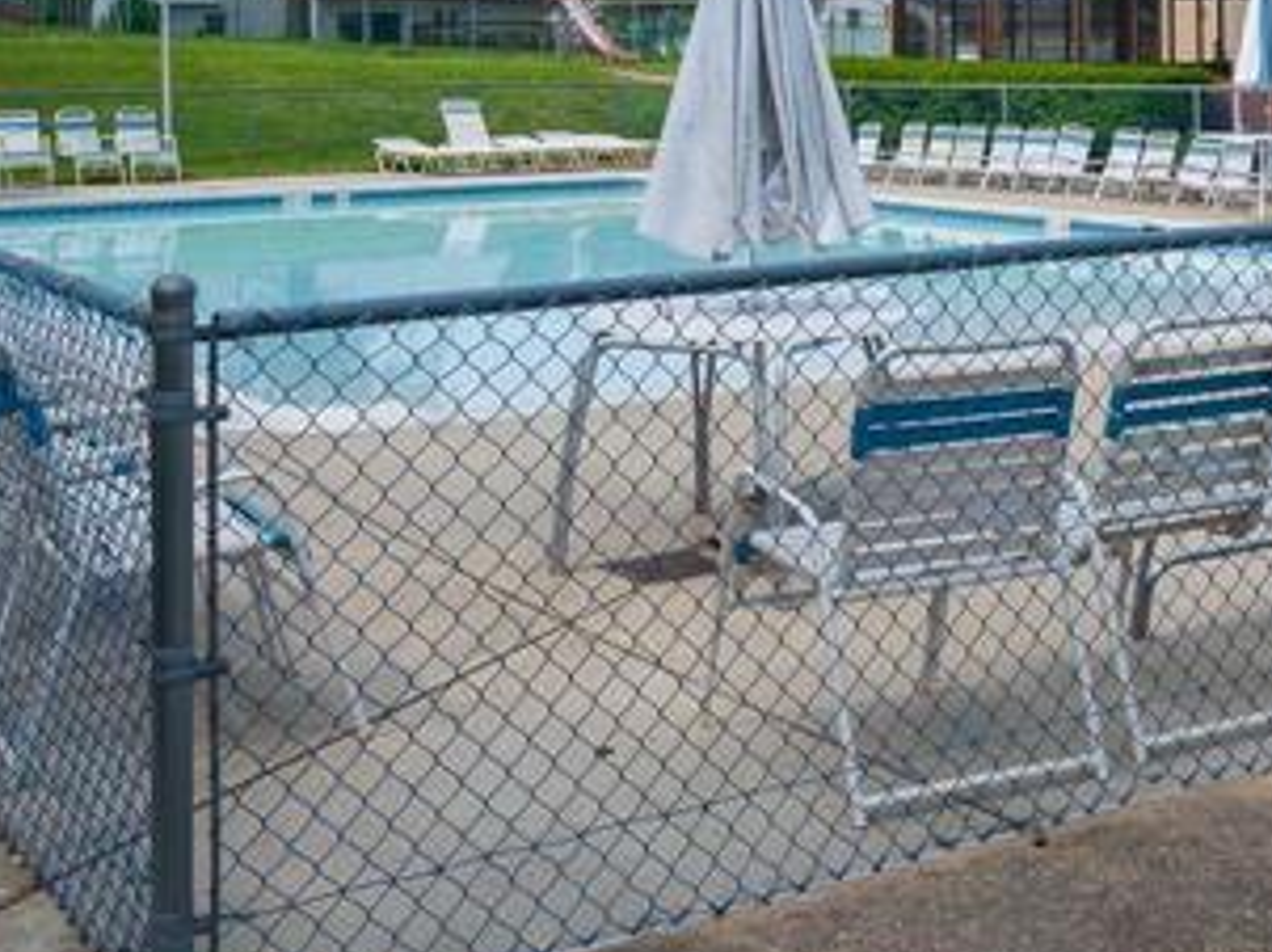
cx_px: 767
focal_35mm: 55
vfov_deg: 25.2
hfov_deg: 34.8
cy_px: 2
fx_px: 2019
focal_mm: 24
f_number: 16
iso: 250
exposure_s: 1/125
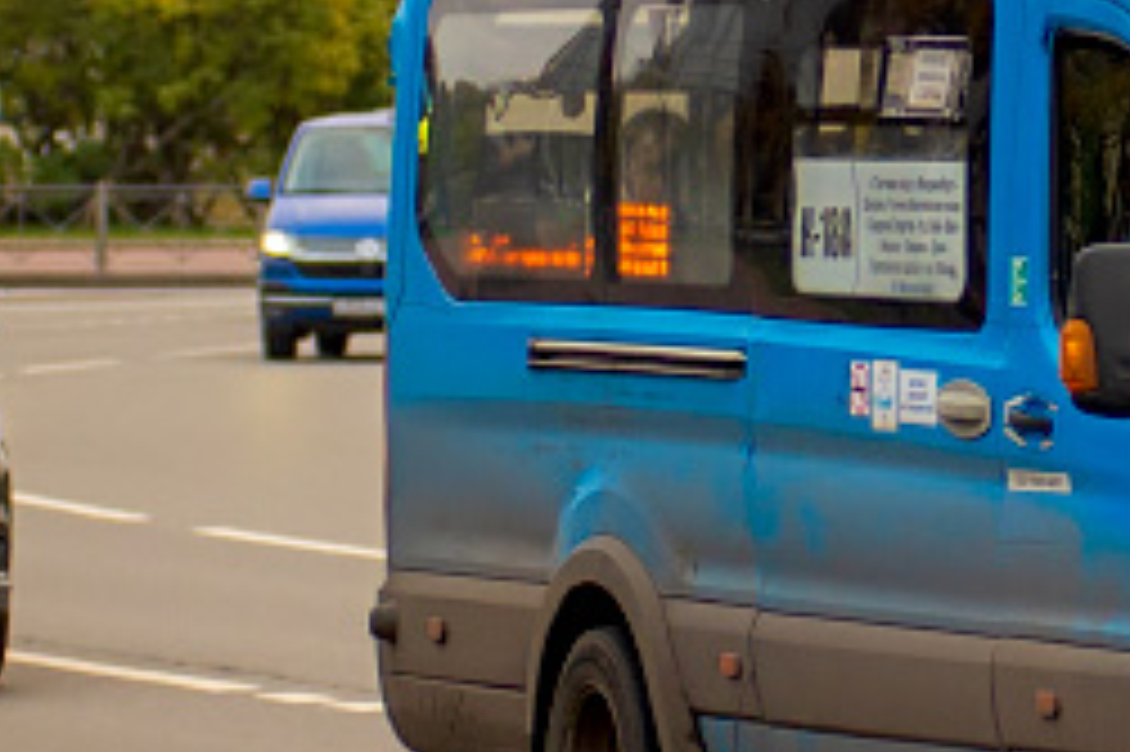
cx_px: 1274
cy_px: -81
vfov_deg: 3.3
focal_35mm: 411
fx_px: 12892
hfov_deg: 5.0
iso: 320
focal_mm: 86
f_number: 4
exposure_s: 1/640
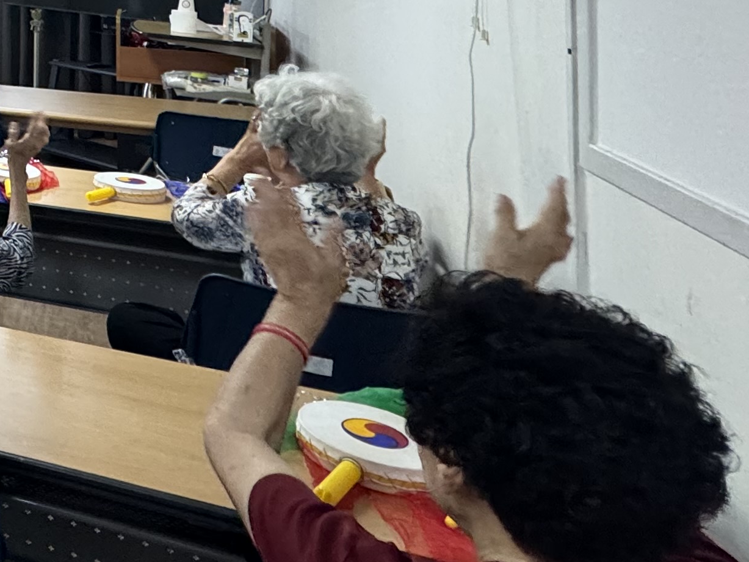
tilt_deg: +2.2
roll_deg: -1.4
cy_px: -136
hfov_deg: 27.9
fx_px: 995
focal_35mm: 46
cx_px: -374
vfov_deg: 27.2
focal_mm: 2.22
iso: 250
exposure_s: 1/120
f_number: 2.2
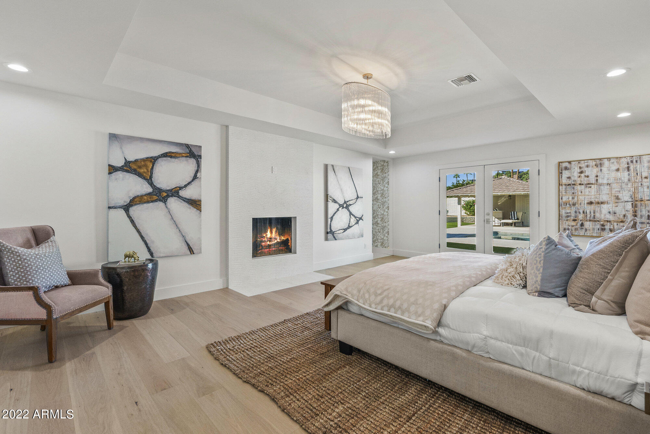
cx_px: 325
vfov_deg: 73.8
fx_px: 289
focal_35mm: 16
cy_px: 217
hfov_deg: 96.7
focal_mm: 16
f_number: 8
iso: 2000
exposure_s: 1/50
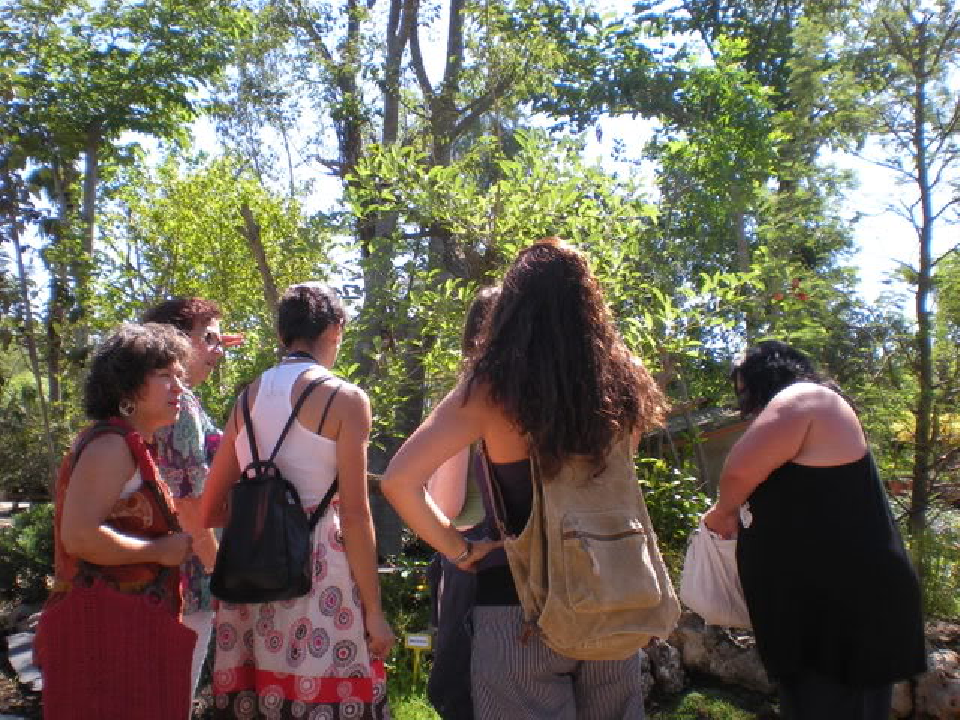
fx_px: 1054
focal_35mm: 38
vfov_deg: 37.7
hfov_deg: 49.0
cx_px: 480
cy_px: 360
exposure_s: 1/137
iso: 64
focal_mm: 6.3
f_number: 4.6
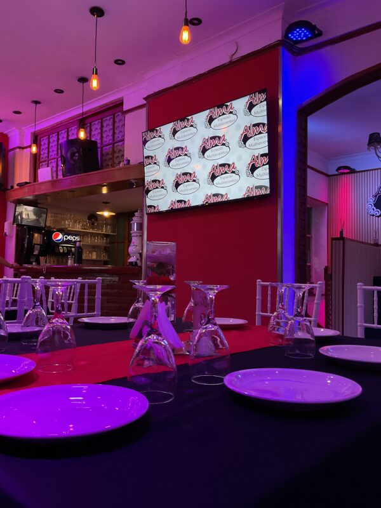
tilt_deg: +1.9
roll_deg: -0.4
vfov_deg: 61.7
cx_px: 190
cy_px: 254
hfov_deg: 48.2
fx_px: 426
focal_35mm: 29
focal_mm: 3
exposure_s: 1/60
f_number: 1.8
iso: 80
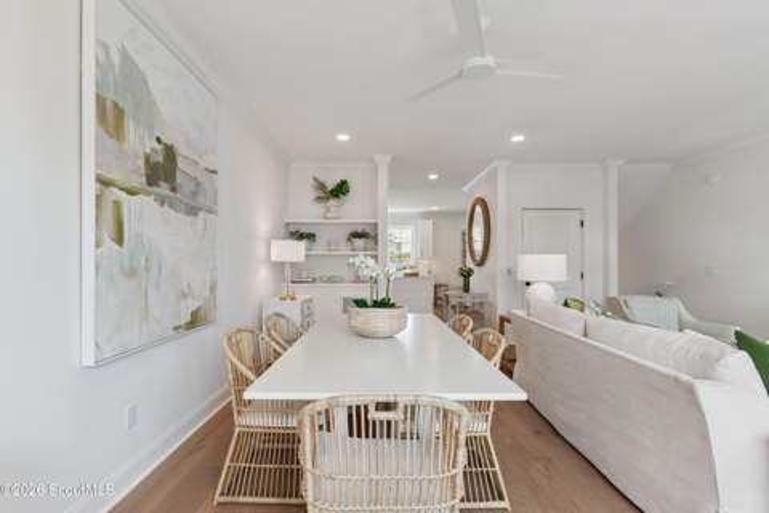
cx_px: 384
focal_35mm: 17
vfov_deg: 70.4
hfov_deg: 93.3
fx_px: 363
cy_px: 256
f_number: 8
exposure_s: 1/25
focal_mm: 17
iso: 250
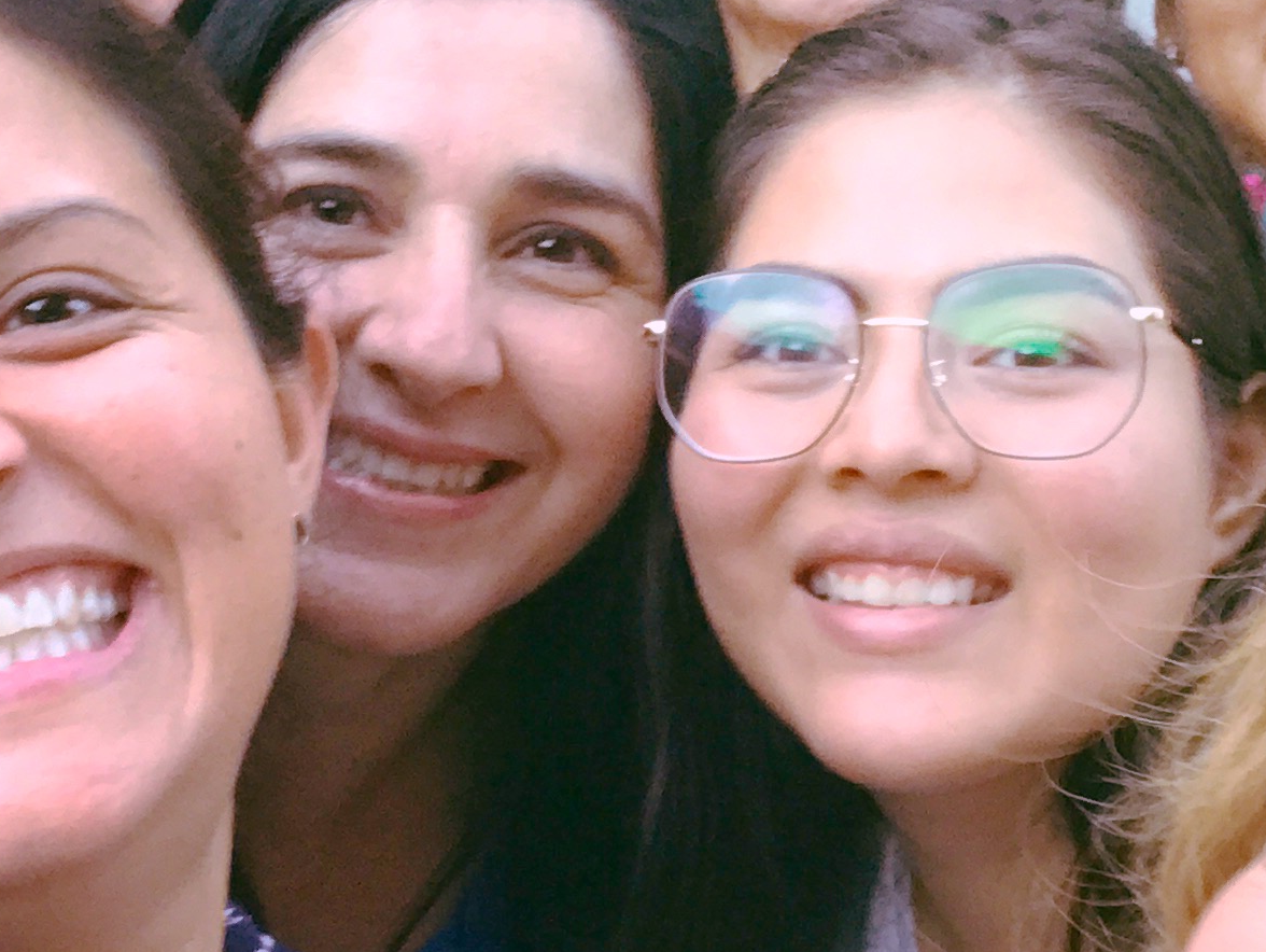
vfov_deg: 17.6
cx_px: 595
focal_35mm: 84
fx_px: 3075
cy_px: 361
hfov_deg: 23.3
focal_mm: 2.87
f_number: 2.2
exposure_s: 1/30
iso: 100
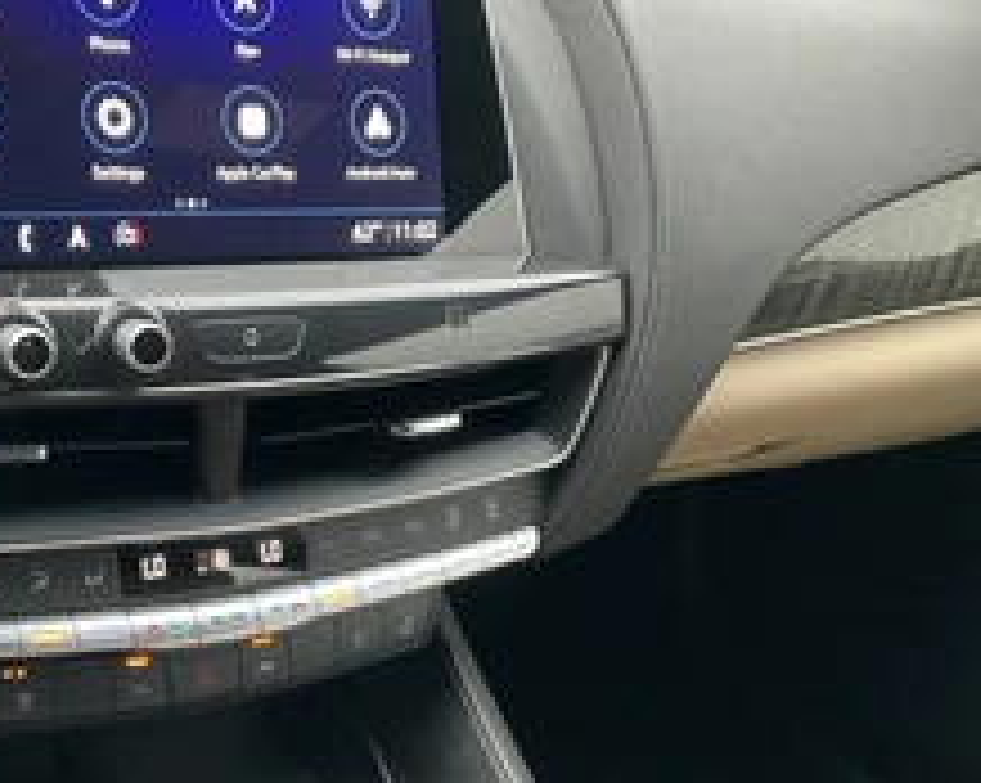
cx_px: 189
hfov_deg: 34.8
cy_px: 387
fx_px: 1508
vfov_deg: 29.1
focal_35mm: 52
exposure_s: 1/56
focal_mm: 3
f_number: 1.8
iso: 320
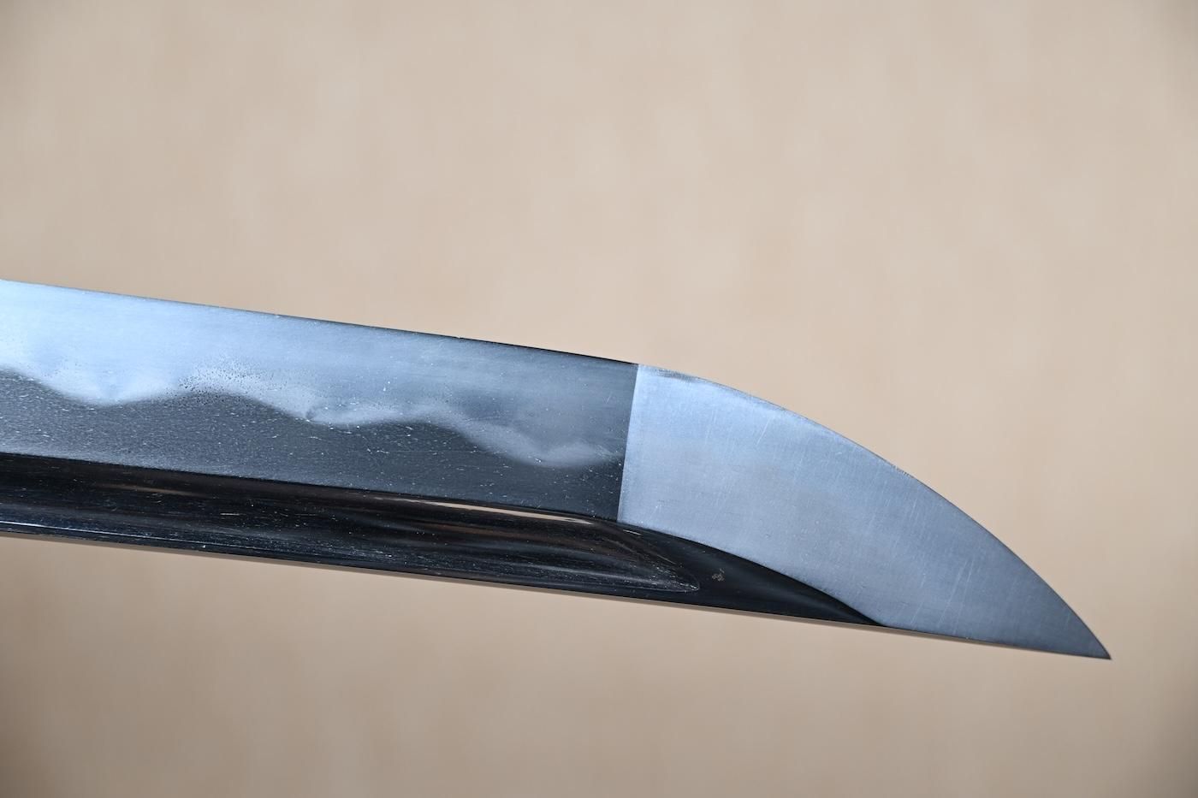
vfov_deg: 14.7
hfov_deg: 21.9
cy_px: 399
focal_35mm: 93
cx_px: 599
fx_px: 3094
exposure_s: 1
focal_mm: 62
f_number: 5
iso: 100
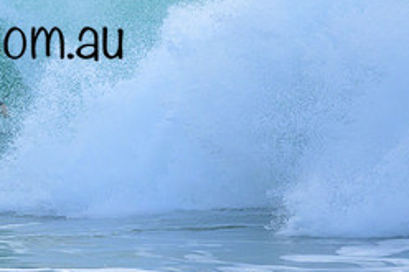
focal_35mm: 1872
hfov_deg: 1.1
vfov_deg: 0.7
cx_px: -51
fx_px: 21253
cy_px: 21
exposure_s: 1/2500
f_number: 6.3
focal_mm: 800
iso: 1100
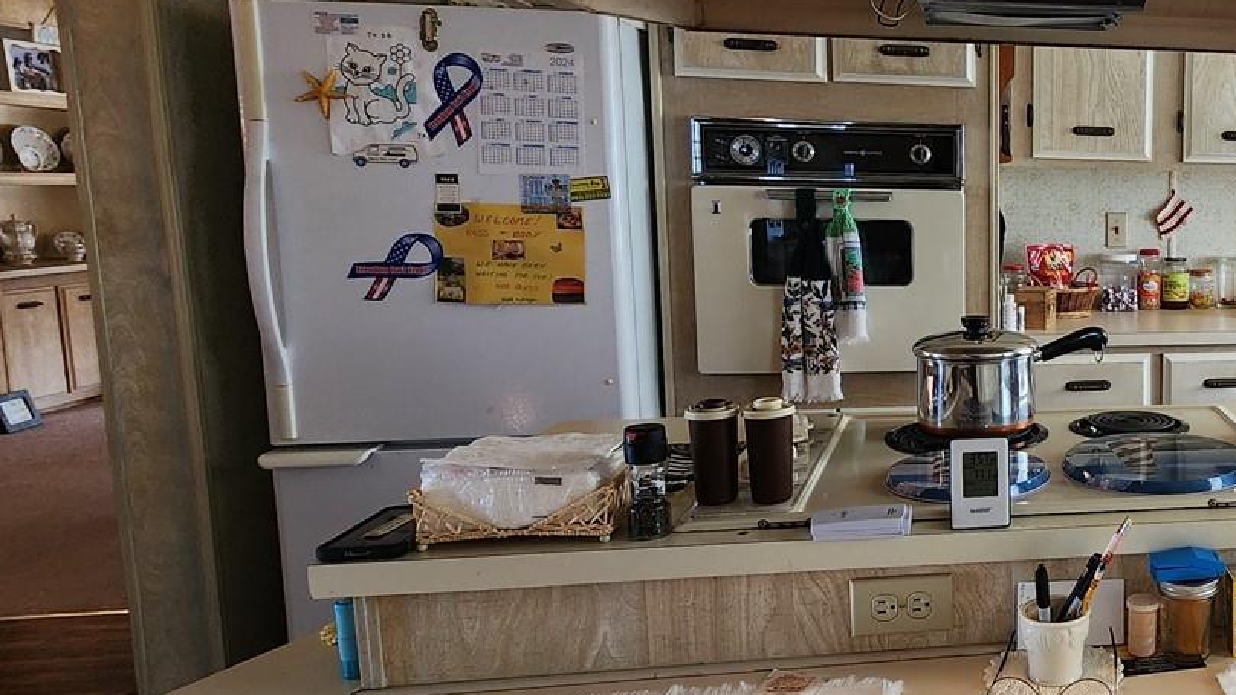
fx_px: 918
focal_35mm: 28
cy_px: 310
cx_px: 1186
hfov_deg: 55.4
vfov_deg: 41.4
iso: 125
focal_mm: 2.2
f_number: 2.2
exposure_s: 1/60
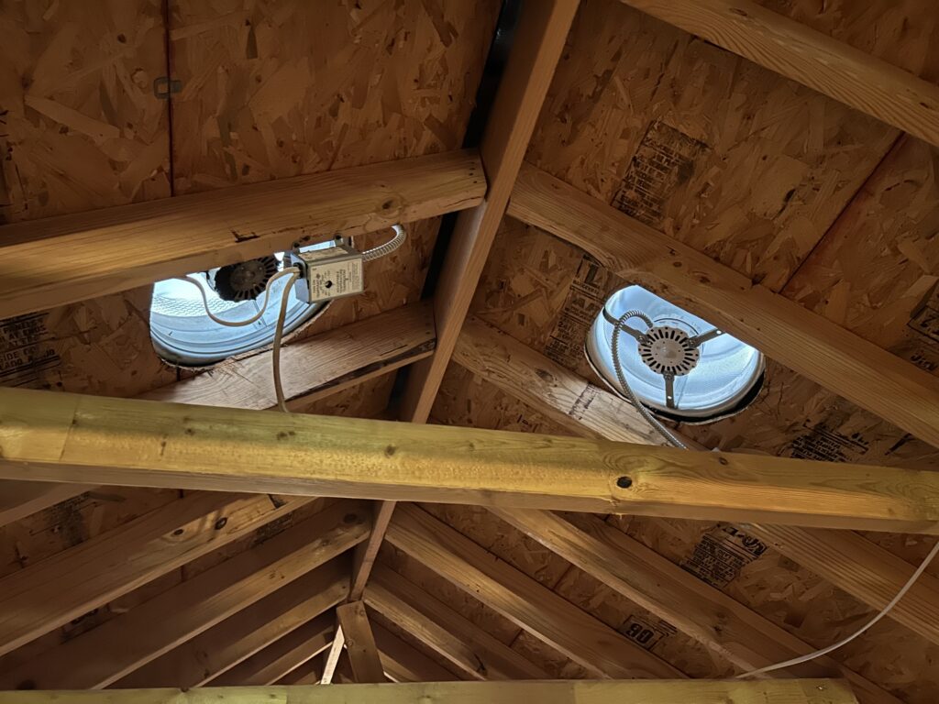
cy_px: 352
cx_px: 470
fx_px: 705
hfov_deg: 67.3
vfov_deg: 53.1
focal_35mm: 26
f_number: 1.5
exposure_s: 1/24
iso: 1000
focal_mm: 5.7
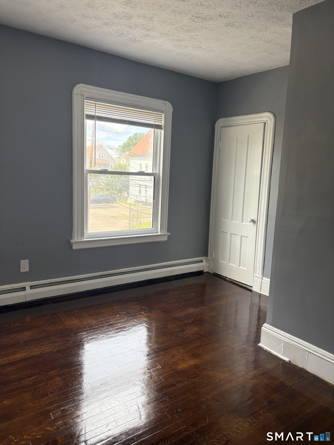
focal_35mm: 26
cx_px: 167
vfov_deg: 67.3
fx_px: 334
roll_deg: -3.8
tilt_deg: -9.5
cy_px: 222
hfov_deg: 53.1
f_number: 1.6
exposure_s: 1/228
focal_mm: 5.96
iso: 64
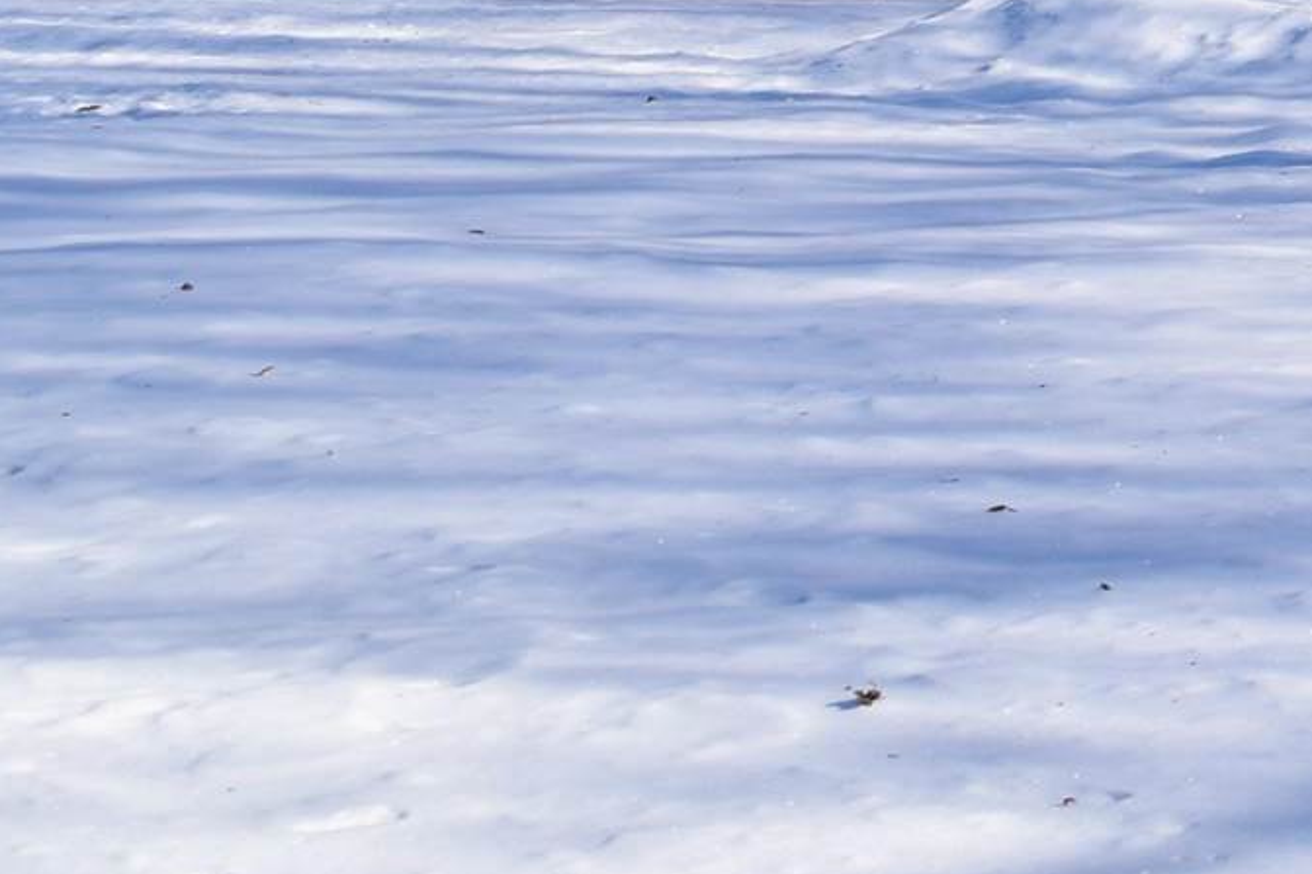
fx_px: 5257
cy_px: -677
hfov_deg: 12.4
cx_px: 2671
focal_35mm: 144
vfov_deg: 9.1
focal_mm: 21
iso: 200
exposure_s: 1/1250
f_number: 6.3
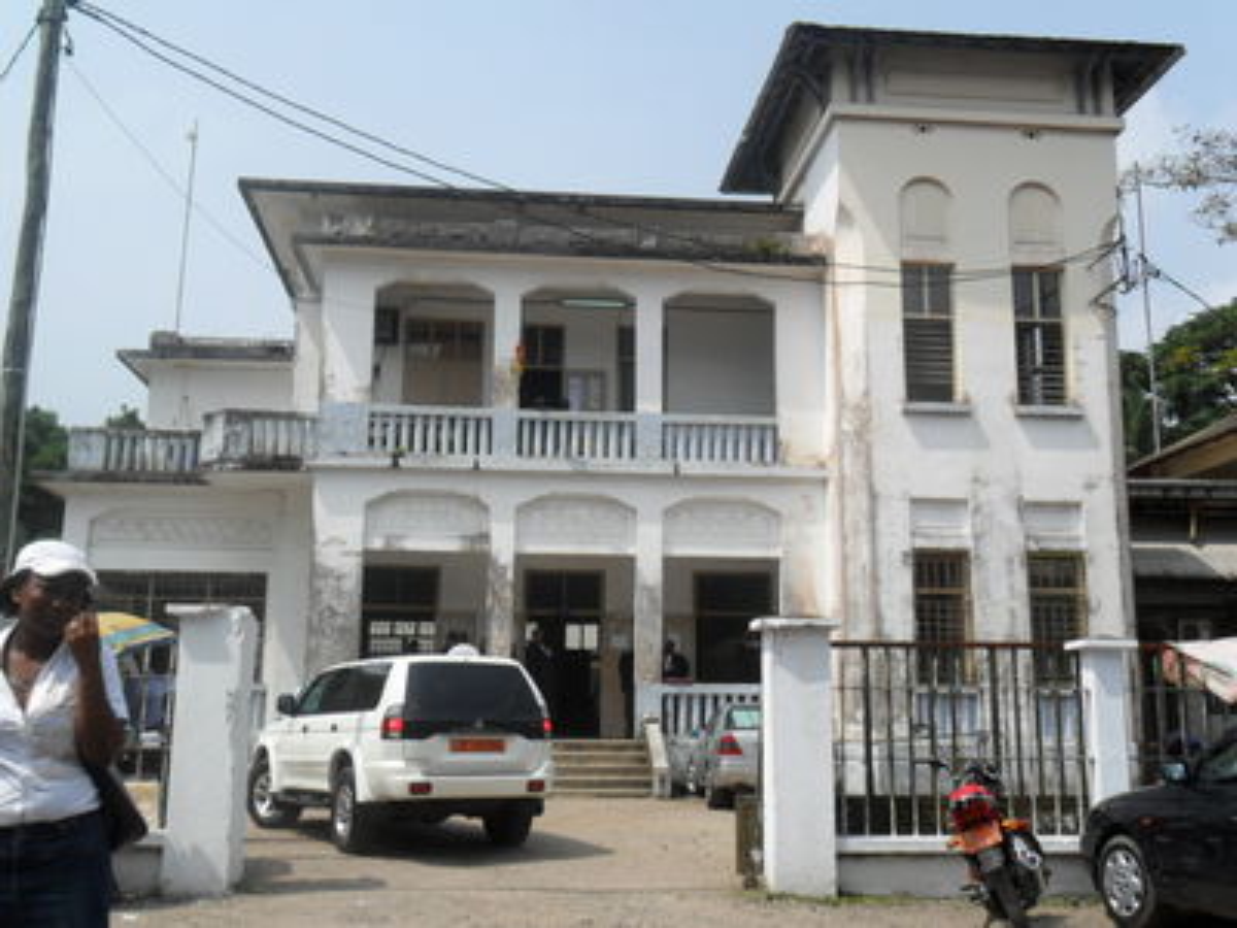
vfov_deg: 38.7
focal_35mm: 37
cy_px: 464
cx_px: 618
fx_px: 1322
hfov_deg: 50.1
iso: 100
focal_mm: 6.6
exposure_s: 1/1000
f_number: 4
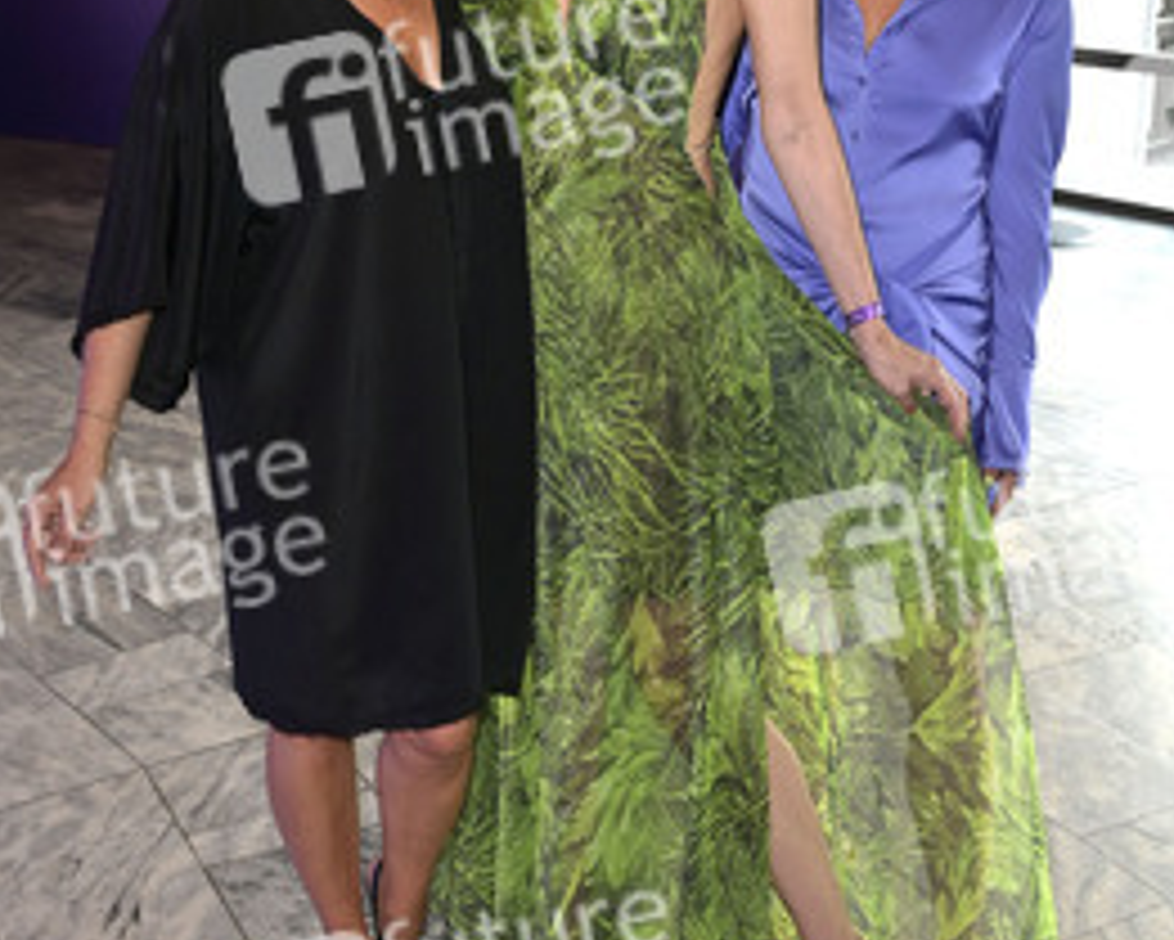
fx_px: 1599
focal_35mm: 46
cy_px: 324
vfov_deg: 32.5
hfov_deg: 40.3
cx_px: 585
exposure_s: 1/100
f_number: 5.6
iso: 1000
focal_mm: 32
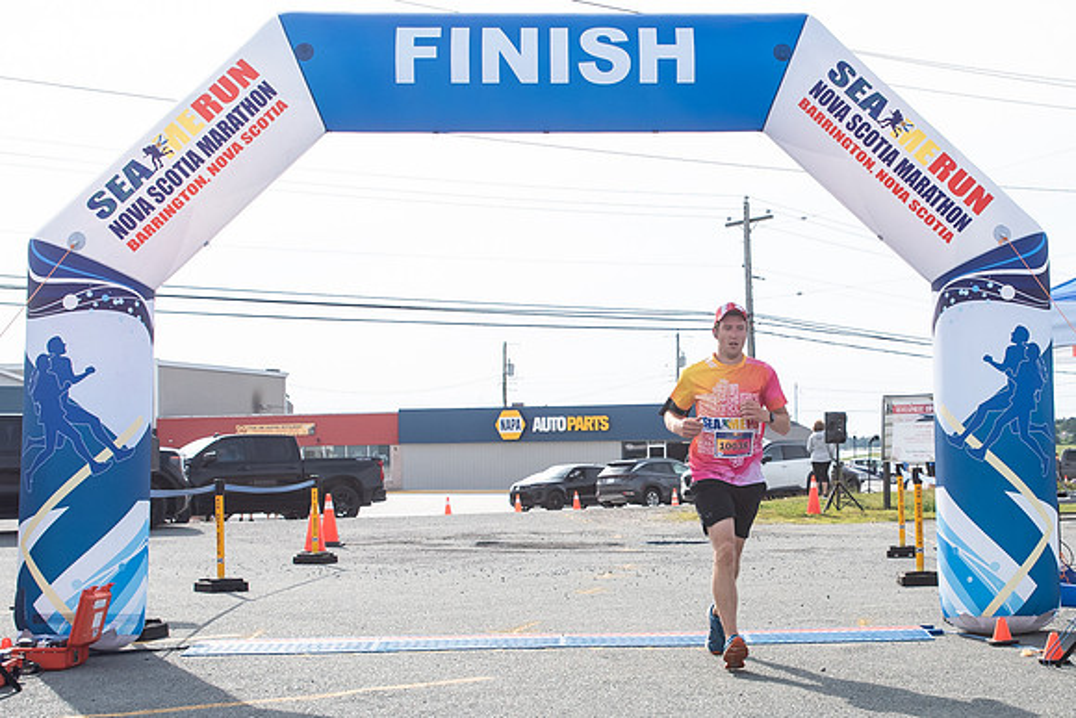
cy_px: 397
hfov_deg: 33.2
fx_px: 1789
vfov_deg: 22.7
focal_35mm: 60
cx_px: 713
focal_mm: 31
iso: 800
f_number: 4
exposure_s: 1/3200
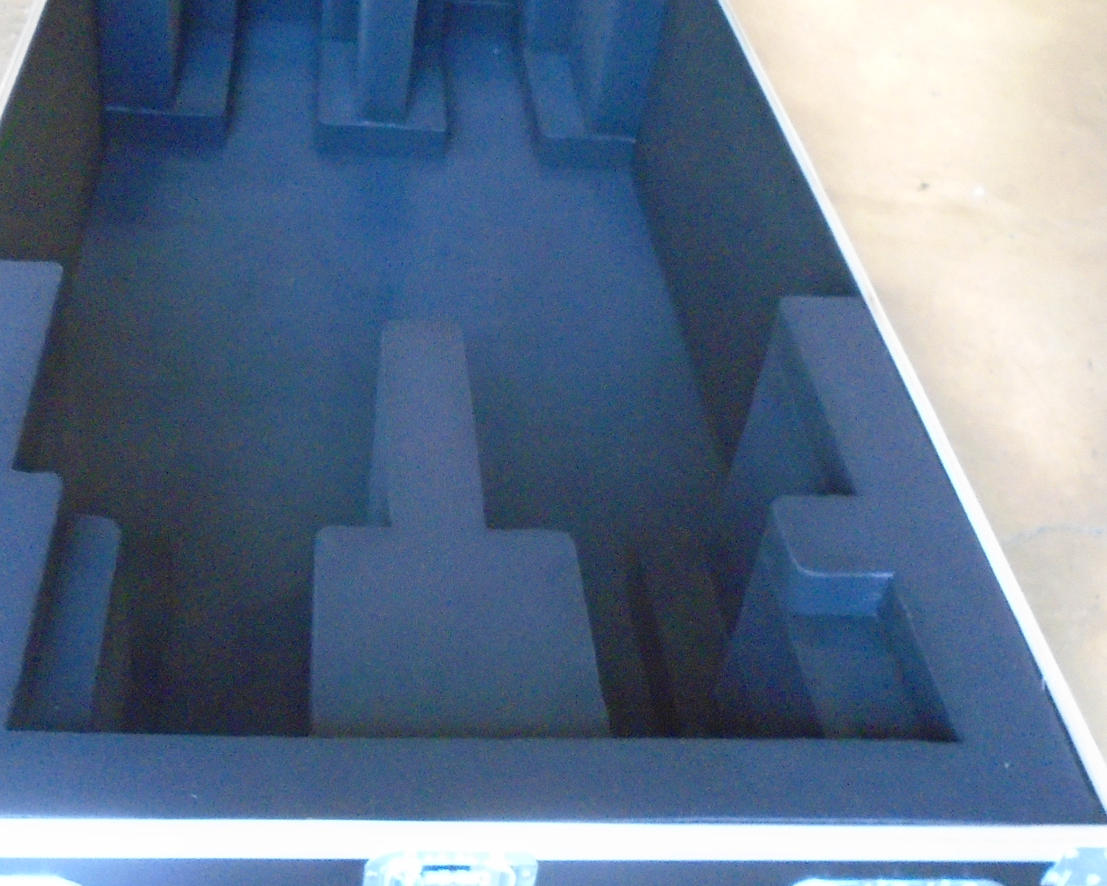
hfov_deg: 42.6
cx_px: 425
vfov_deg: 34.9
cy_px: 448
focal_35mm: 43
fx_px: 1409
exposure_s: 1/30
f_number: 3.2
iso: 800
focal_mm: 4.6
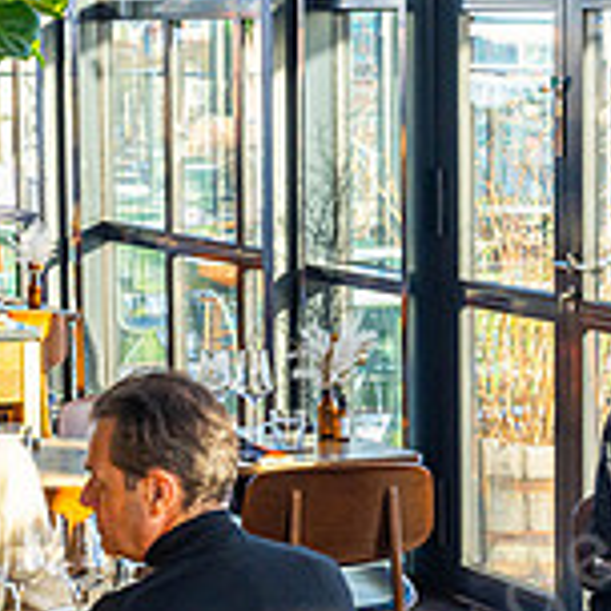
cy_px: 322
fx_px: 2896
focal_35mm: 145
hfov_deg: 11.8
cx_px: 707
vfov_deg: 12.0
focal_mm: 43
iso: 320
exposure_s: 1/80
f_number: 6.3
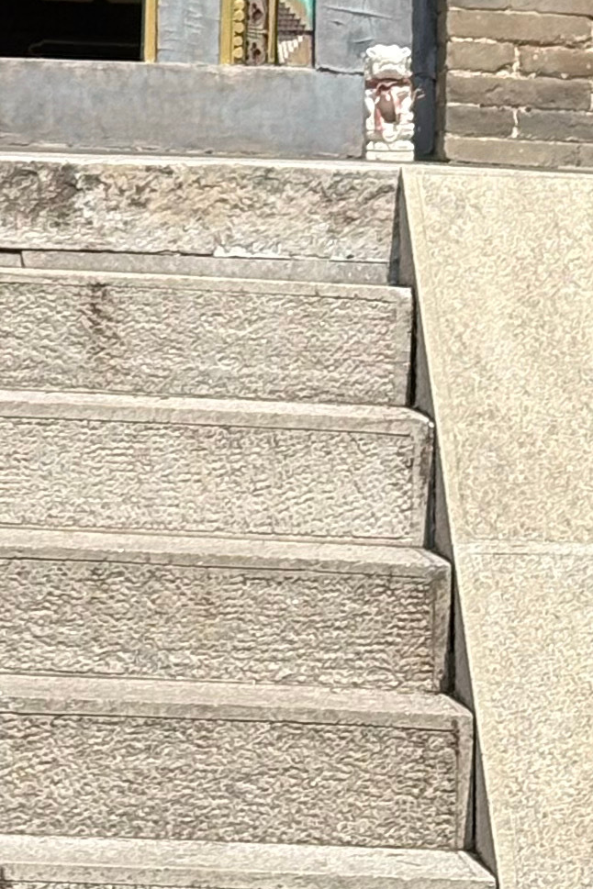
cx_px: -169
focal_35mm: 225
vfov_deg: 8.8
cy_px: -640
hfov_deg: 6.1
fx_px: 5559
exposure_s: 1/2865
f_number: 1.6
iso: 32
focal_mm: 5.96
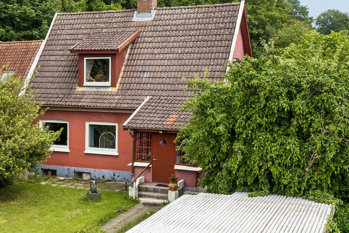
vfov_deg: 19.6
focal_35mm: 69
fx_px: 669
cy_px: 174
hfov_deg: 27.4
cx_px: -8
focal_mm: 16
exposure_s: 1/400
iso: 250
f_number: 8
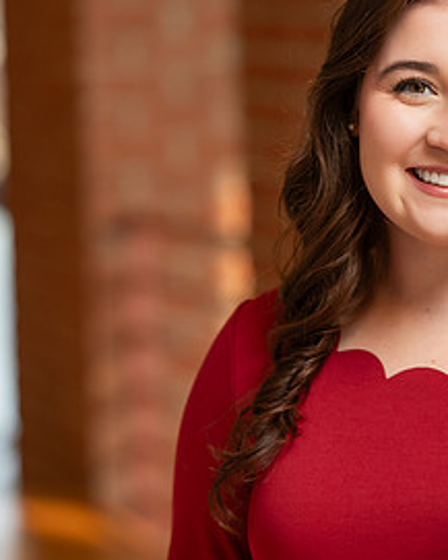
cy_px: 278
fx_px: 4489
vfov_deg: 7.1
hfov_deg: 5.7
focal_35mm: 271
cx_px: 345
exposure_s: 1/250
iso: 320
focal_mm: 135
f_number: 3.2
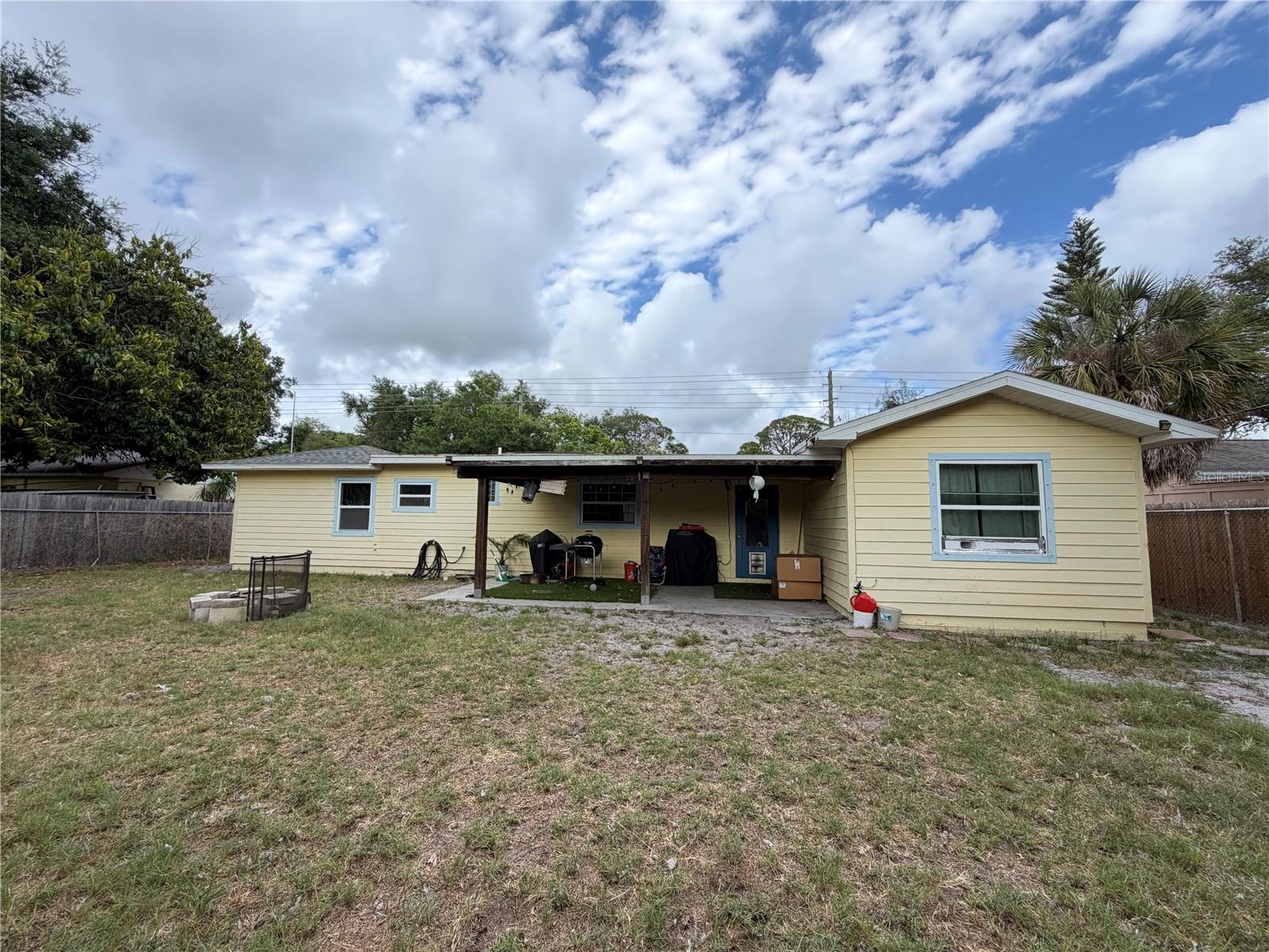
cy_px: 476
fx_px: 513
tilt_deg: +5.4
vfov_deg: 85.7
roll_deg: -0.6
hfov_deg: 102.1
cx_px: 634
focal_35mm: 14
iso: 64
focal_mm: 2.22
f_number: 2.2
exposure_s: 1/451
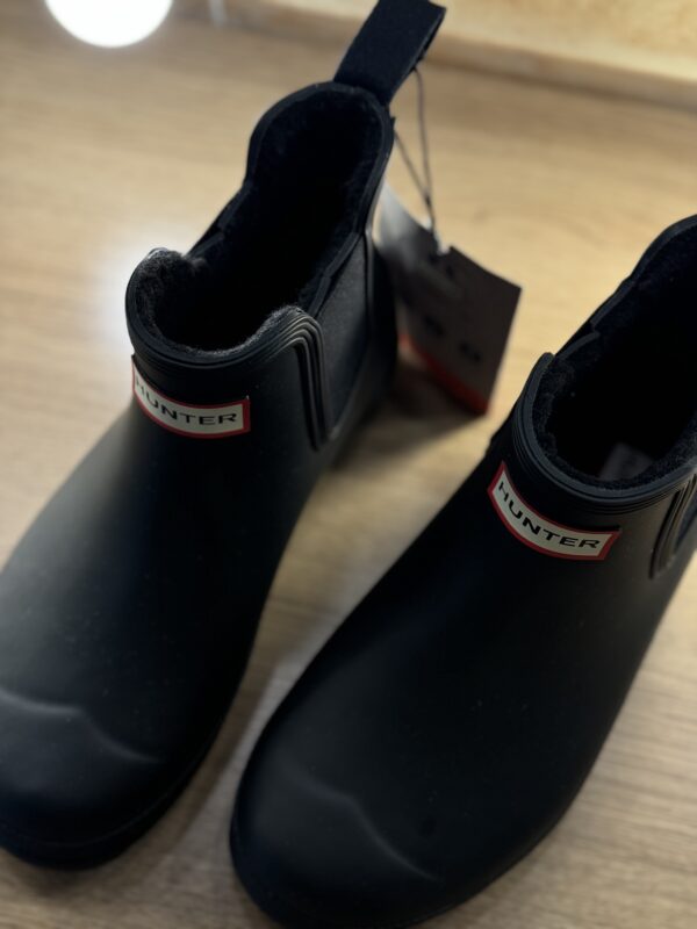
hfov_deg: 30.3
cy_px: 464
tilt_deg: -64.9
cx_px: 348
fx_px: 1289
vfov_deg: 39.7
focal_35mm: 48
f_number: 1.78
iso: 64
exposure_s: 1/120
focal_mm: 6.76
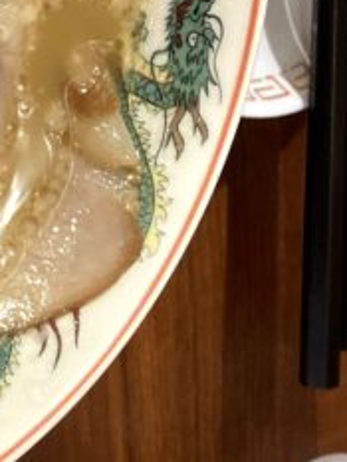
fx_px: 1642
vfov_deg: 16.0
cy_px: 161
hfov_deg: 11.3
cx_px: -270
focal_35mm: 123
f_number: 1.8
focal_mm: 3.99
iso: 160
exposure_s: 1/50
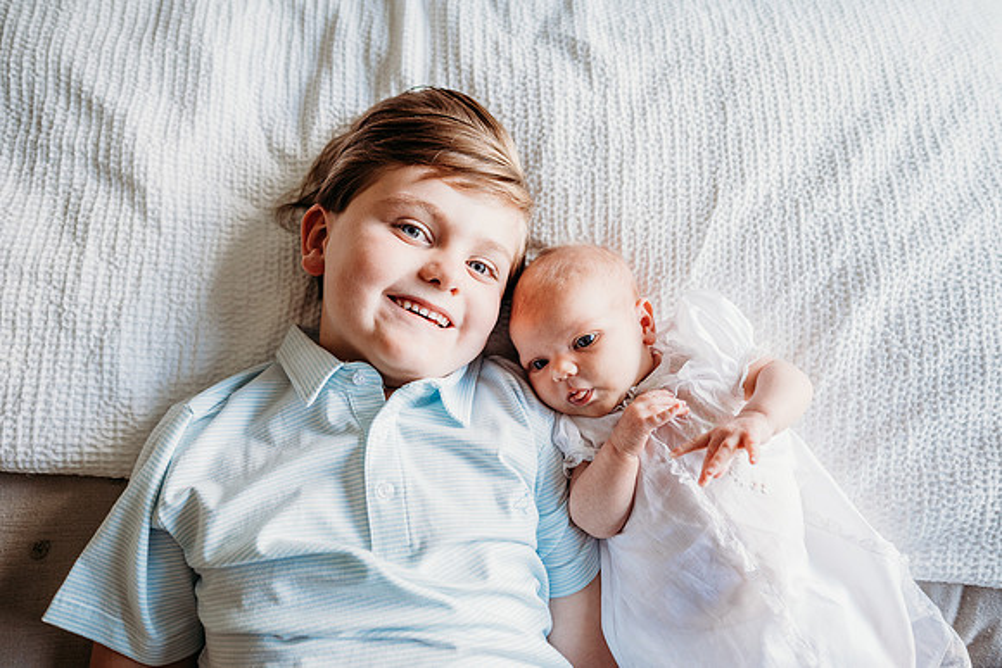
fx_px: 668
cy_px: 334
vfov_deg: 53.2
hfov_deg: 73.7
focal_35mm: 24
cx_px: 501
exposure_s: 1/200
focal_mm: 24
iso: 800
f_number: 2.8
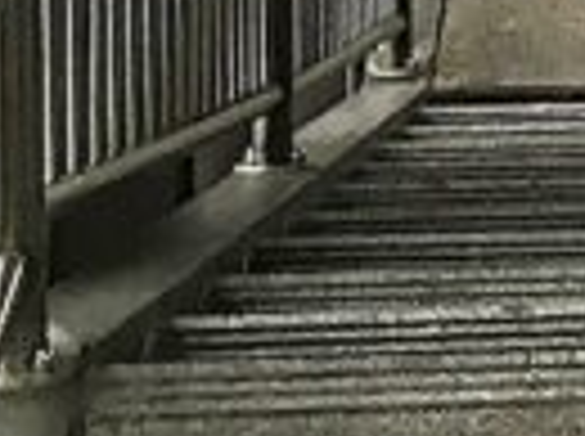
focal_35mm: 229
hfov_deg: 8.3
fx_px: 3863
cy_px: -1146
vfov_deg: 5.8
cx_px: 1098
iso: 32
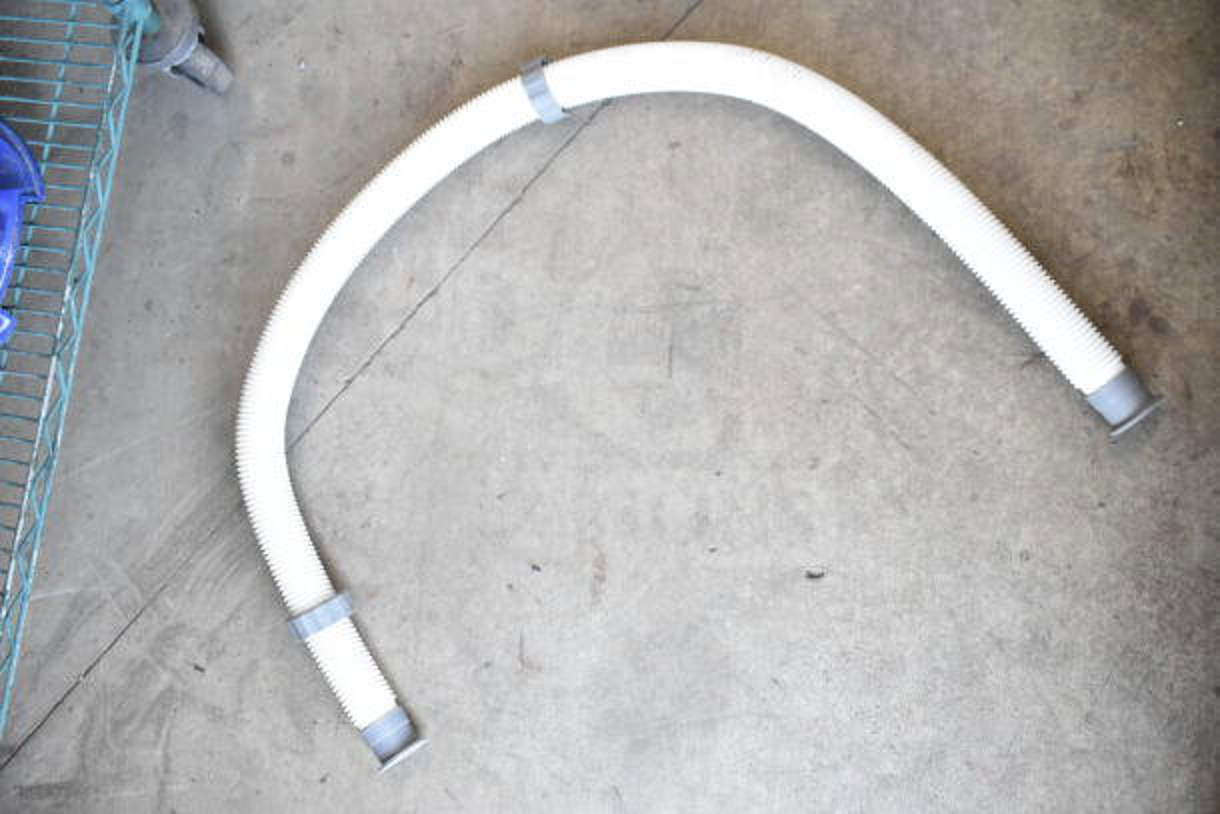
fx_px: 1169
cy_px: 407
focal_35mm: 34
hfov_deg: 55.1
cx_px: 610
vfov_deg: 38.4
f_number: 4.5
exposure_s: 1/80
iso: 1600
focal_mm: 23
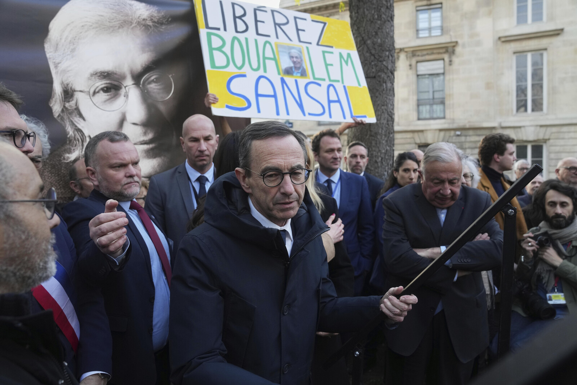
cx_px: 288
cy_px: 192
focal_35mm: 24
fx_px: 385
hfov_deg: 73.7
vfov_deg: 53.1
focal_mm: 24
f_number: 4
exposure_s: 1/640
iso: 1250
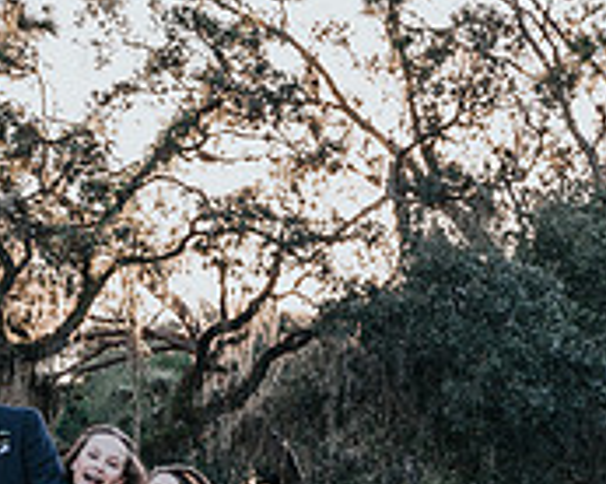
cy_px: 568
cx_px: -183
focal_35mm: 131
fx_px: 2347
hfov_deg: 14.1
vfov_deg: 11.5
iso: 200
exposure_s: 1/200
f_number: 4.5
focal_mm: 35
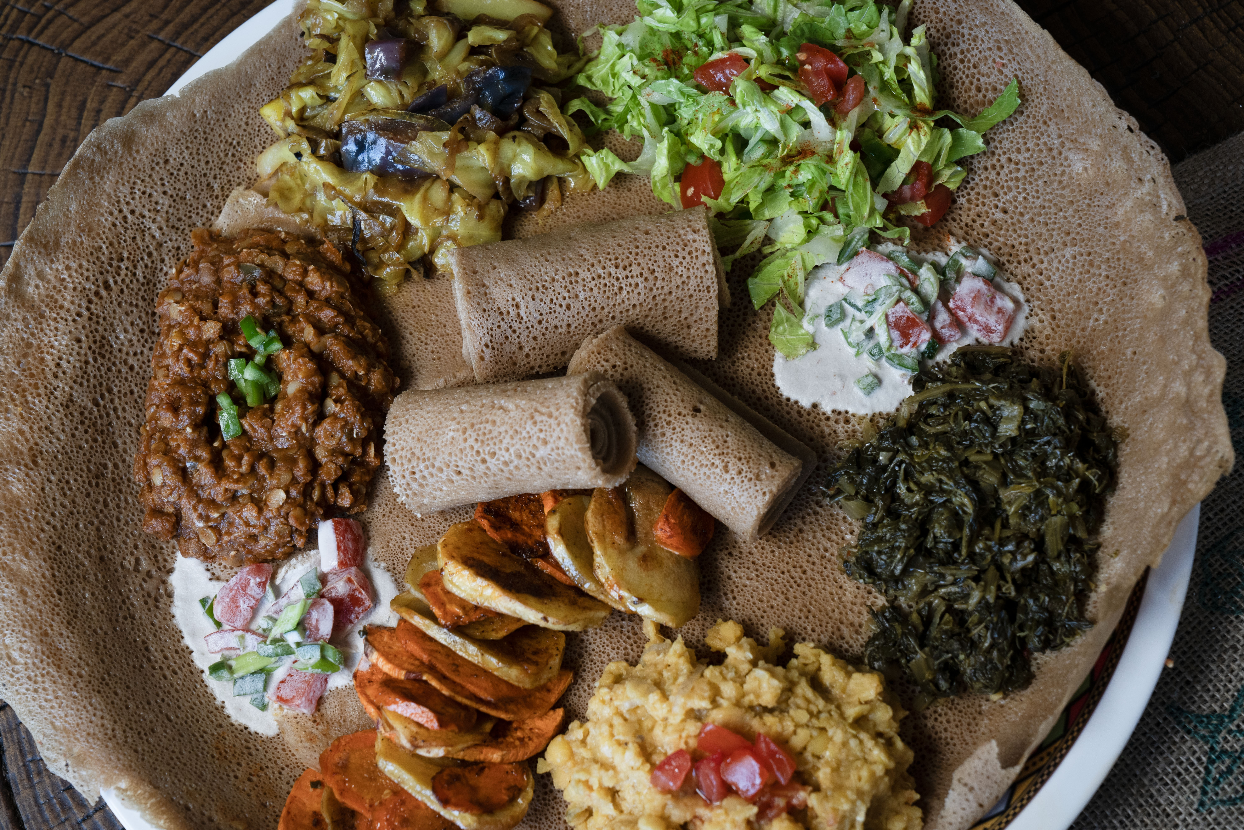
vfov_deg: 28.1
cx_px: 622
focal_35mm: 48
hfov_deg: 41.1
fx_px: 1659
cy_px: 415
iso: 640
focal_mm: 48
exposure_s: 1/125
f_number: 5.6
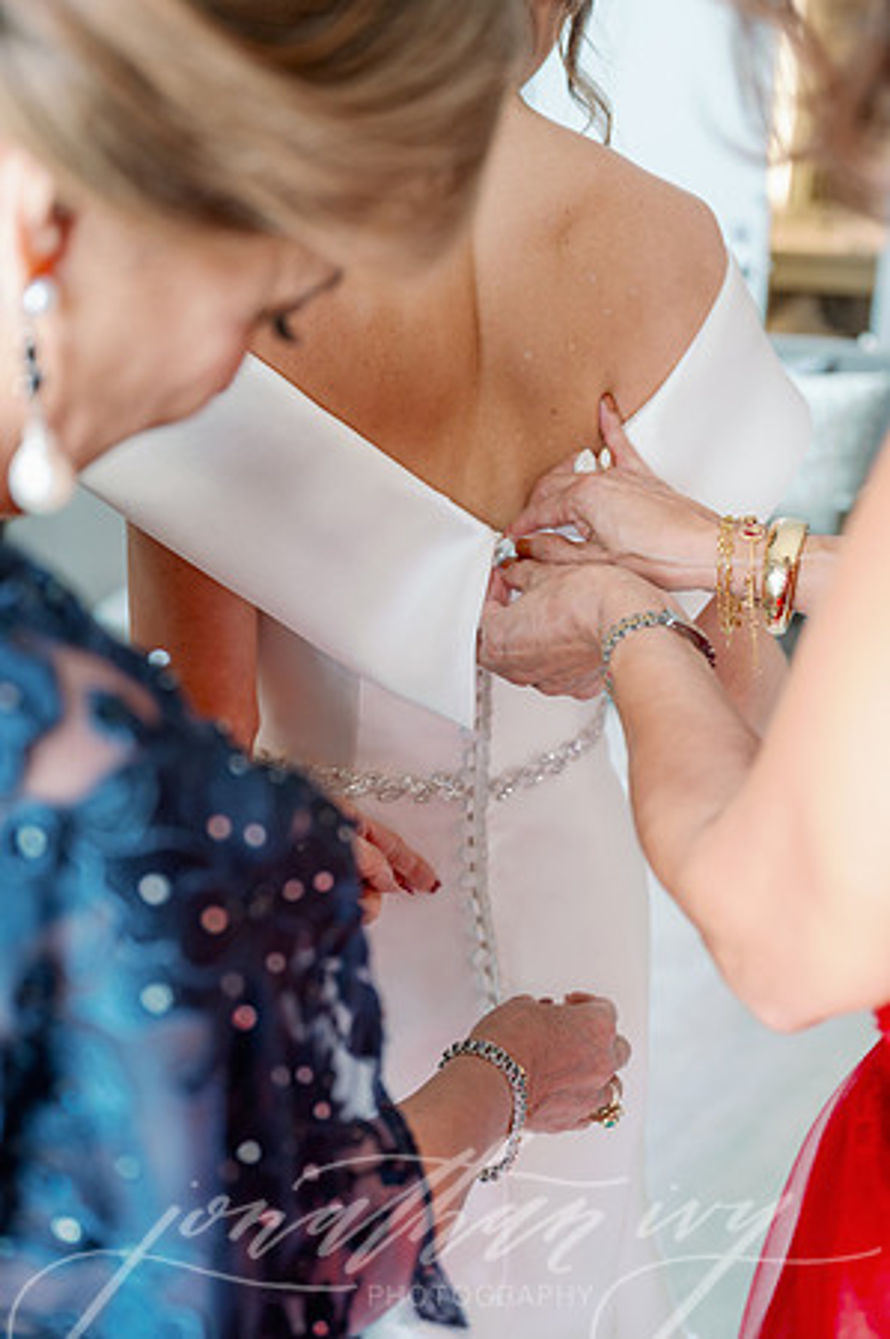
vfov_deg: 50.7
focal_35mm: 38
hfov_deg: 35.0
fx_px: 1412
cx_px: 445
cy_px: 670
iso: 800
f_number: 3.2
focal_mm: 38
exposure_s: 1/200
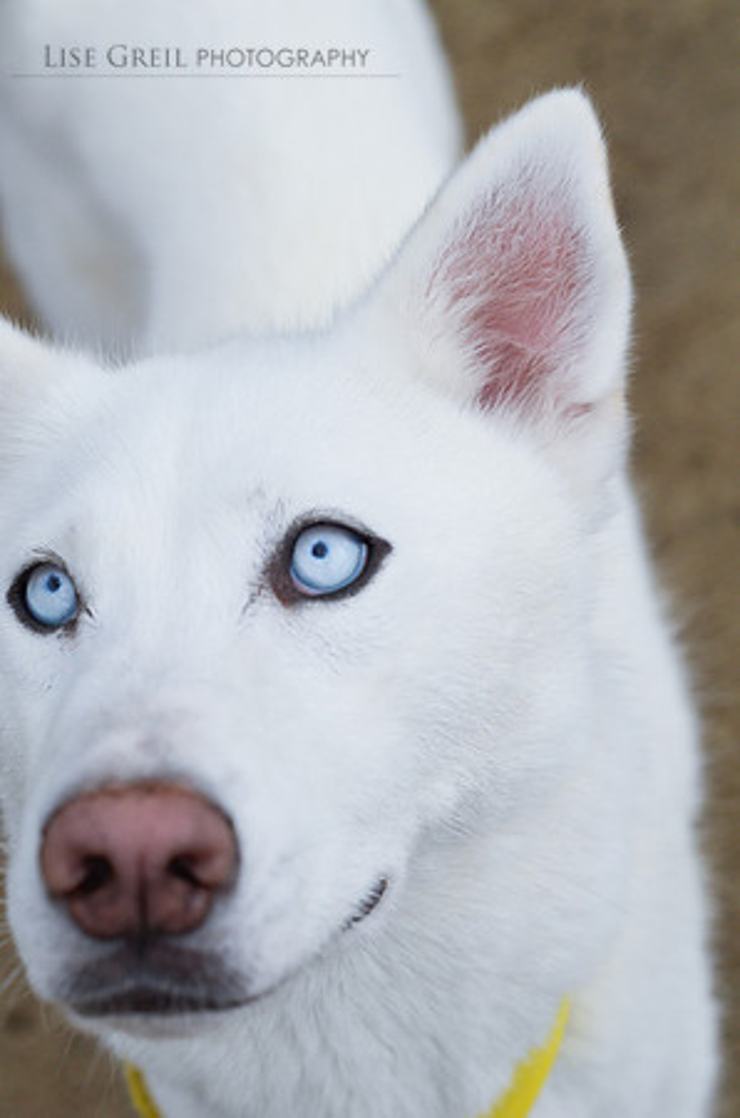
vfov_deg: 27.0
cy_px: 559
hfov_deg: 18.1
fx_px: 2323
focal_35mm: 75
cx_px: 370
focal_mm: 50
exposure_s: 1/2500
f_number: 5
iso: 500
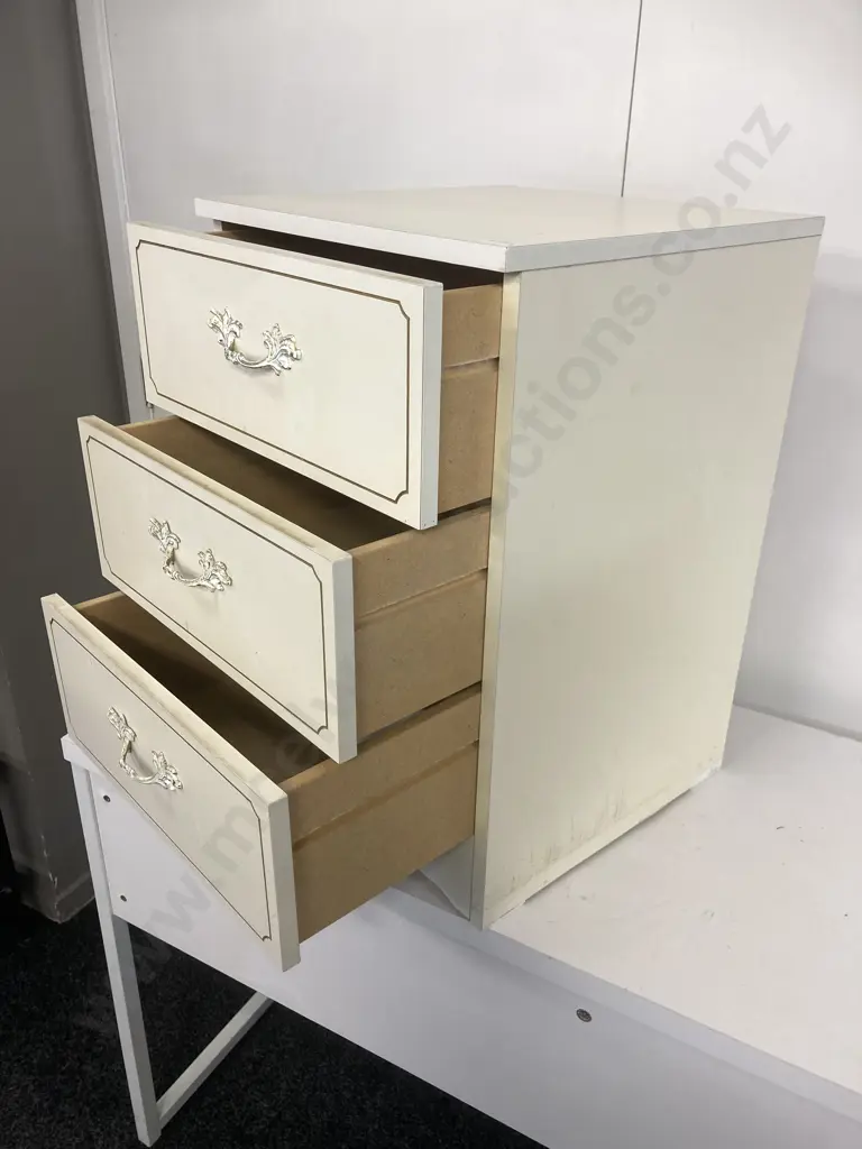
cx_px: 431
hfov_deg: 49.7
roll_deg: -2.1
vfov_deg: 63.4
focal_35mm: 28
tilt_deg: -26.5
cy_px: 574
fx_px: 930
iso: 64
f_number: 1.8
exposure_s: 1/50
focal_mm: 3.99
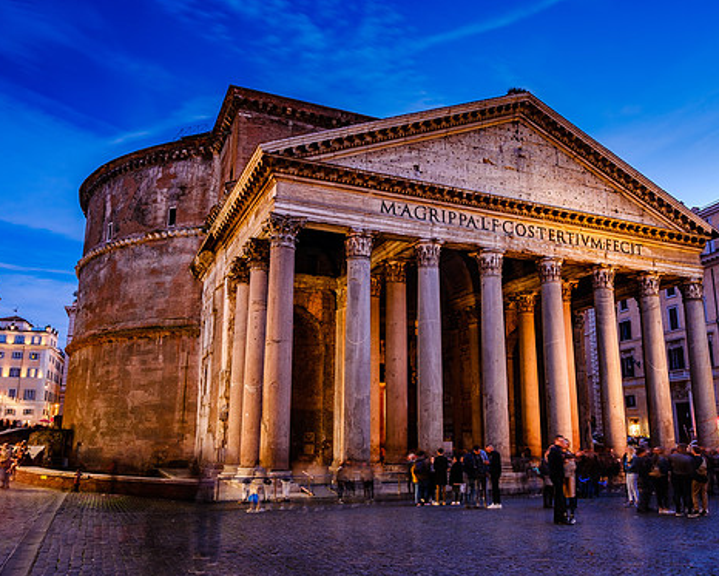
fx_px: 596
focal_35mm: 28
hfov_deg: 62.1
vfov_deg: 51.5
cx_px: 395
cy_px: 295
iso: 160
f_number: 8
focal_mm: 15.1
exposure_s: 6
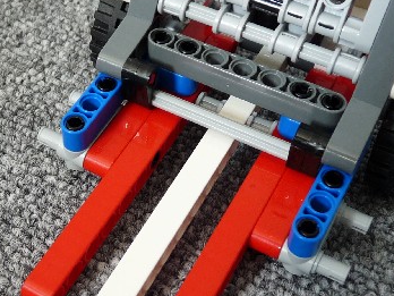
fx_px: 706
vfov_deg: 23.7
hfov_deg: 30.7
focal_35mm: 62
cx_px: 98
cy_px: 149
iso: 100
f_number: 2.8
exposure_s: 1/4
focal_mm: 4.8
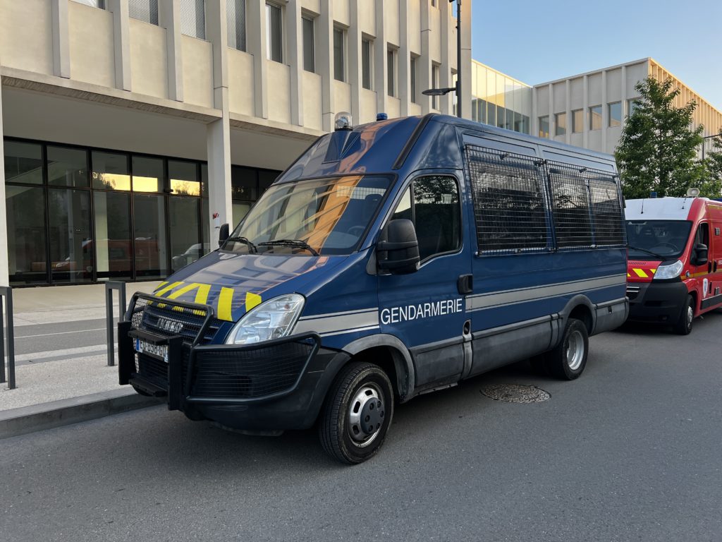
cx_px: 361
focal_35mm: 26
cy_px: 271
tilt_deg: -1.2
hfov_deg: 67.3
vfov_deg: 53.1
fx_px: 542
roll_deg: +1.8
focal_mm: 5.7
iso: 32
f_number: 1.5
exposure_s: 1/140
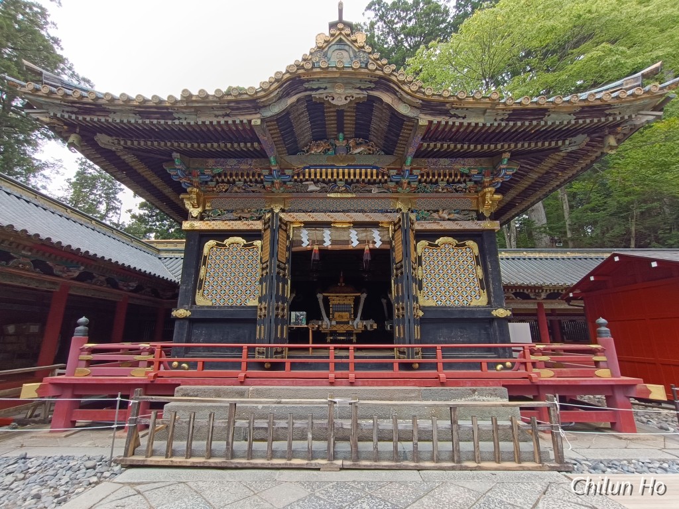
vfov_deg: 78.1
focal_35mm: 16
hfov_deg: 94.5
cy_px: 254
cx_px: 340
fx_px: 314
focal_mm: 1.66
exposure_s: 1/184
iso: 50
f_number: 2.2
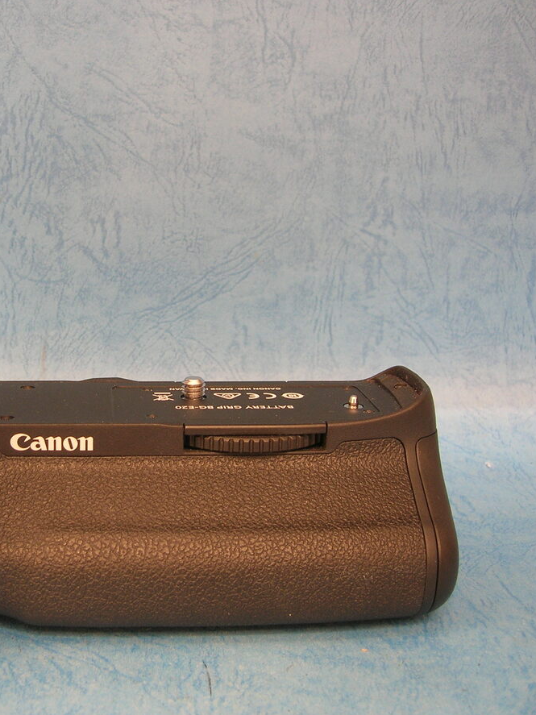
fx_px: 950
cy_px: 354
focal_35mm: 46
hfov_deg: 31.0
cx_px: 132
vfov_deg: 41.2
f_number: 2.9
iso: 50
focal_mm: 5.7
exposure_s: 1/5.8
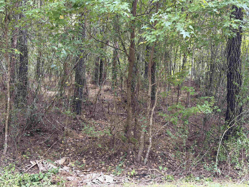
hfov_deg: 39.7
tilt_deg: -6.1
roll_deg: -1.5
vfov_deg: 30.3
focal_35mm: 48
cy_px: 94
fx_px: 345
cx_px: 124
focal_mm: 6.76
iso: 125
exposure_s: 1/145
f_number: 1.78
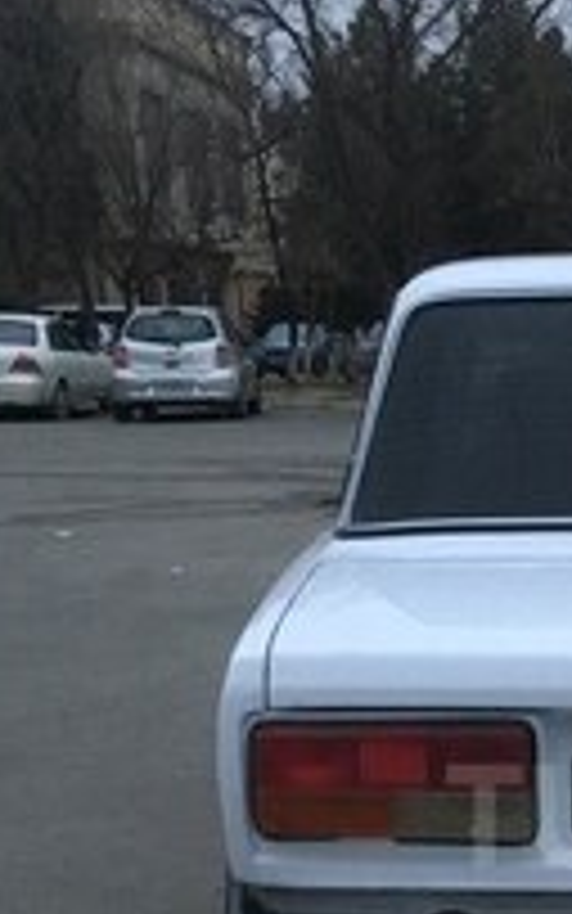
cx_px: 793
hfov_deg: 16.2
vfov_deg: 26.6
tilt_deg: -13.7
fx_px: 1869
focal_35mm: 75
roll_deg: -0.2
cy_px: 815
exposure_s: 1/20
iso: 200
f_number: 2.2
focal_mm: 4.15
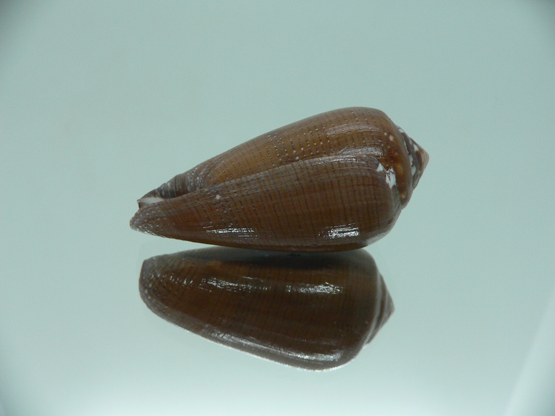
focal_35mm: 35
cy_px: 208
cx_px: 278
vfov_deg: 40.7
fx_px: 561
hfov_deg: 52.6
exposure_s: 1/60
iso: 100
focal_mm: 4.6
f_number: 2.8
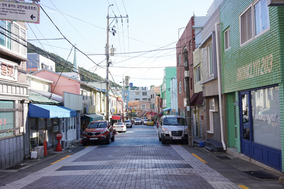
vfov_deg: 37.9
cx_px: 142
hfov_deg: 54.4
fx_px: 276
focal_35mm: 35
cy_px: 94
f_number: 7.1
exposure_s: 1/125
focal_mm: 35
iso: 100
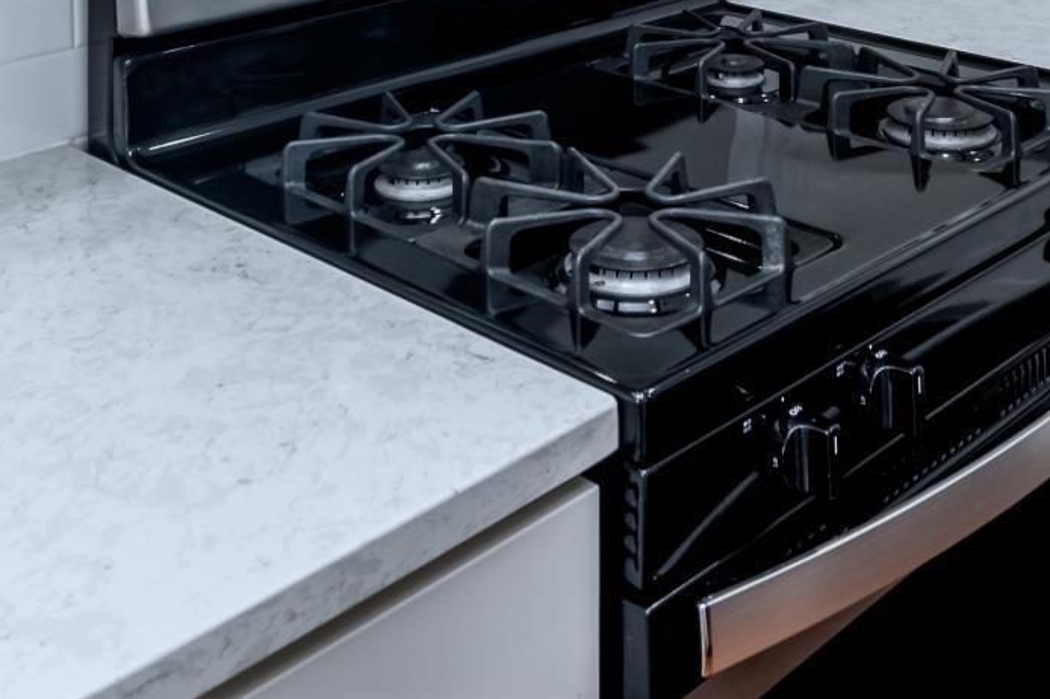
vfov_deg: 23.0
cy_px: -308
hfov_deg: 40.2
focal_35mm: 49
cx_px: 610
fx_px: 1428
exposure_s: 1/100
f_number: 7.1
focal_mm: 11.5
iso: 320
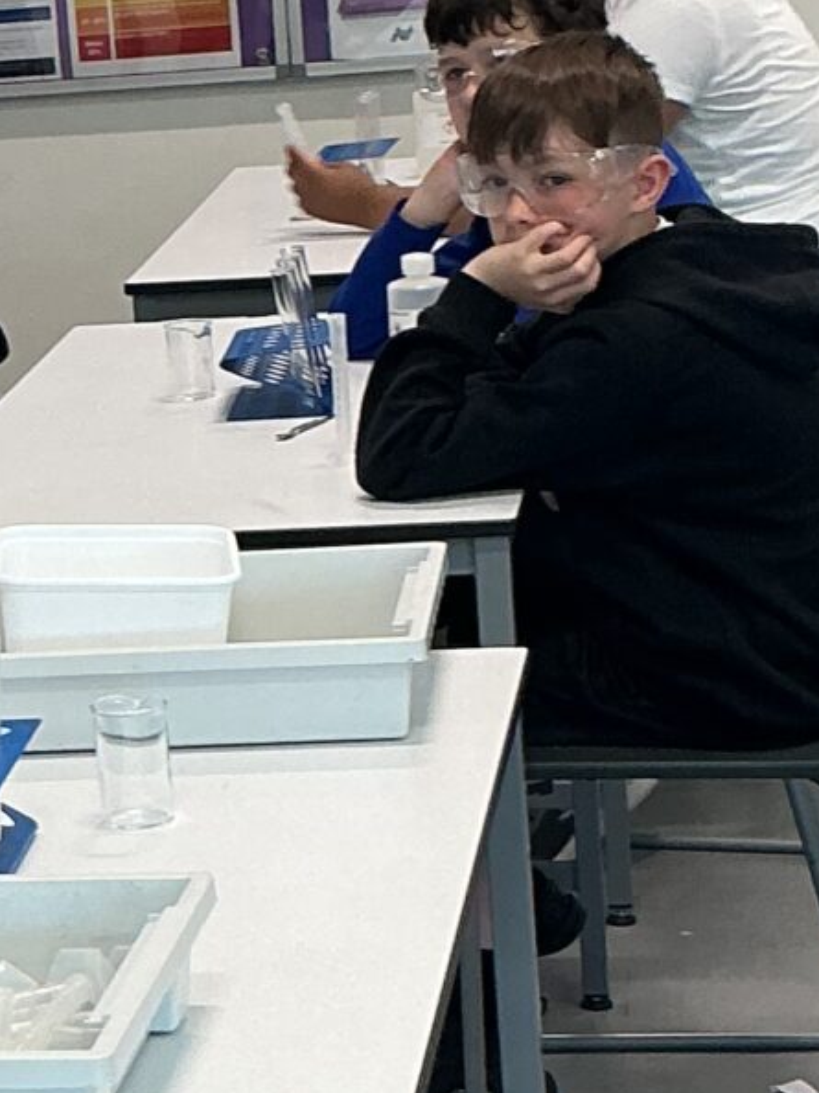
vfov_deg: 15.8
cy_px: 499
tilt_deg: -11.5
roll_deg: +6.1
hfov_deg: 11.7
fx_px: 3946
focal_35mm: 125
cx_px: -74
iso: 40
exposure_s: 1/60
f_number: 1.8
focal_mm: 3
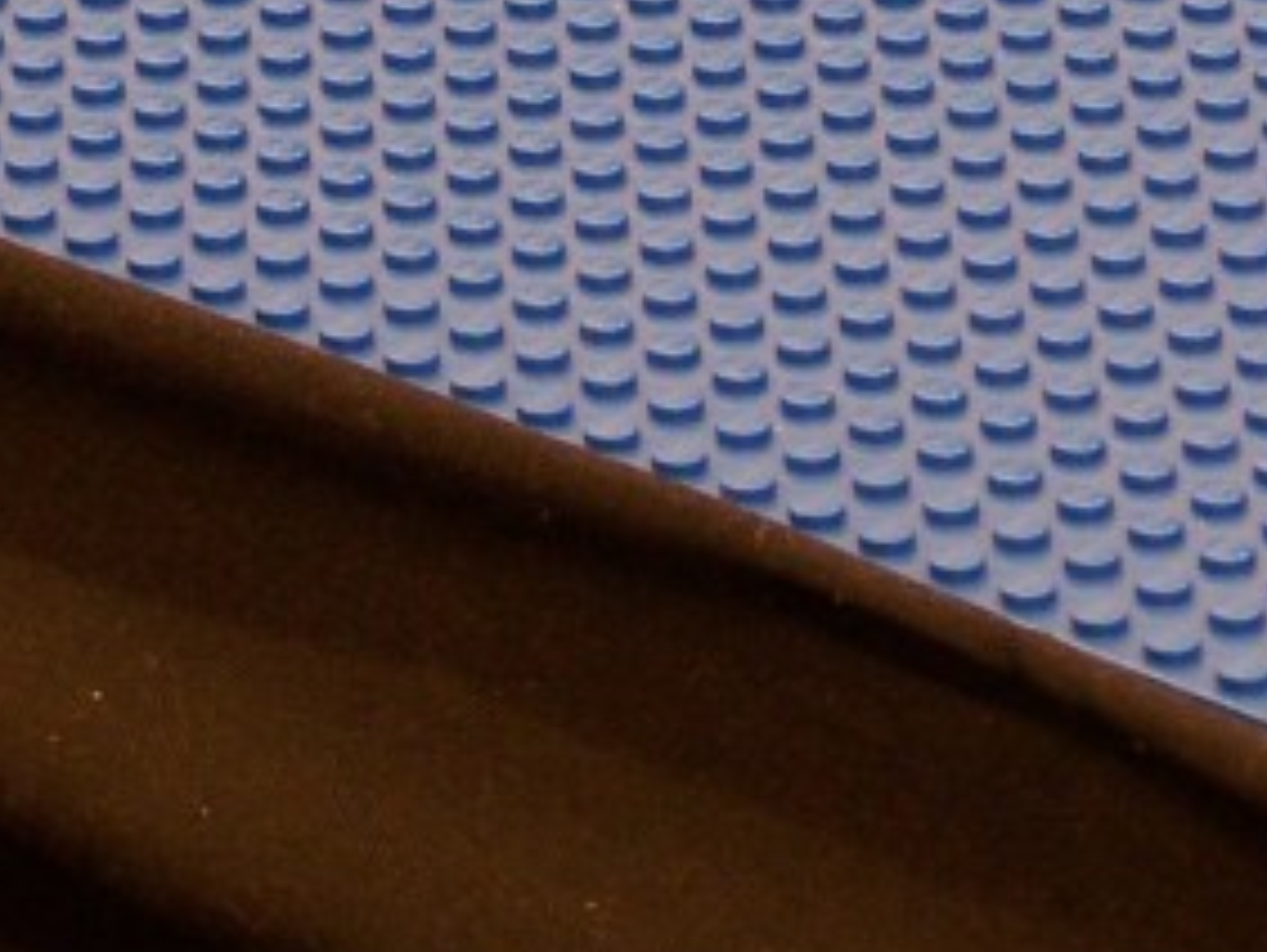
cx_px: 1582
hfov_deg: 5.8
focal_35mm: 341
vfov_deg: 4.3
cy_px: -570
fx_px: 12492
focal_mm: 15.6
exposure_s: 1/2
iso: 80
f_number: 3.2
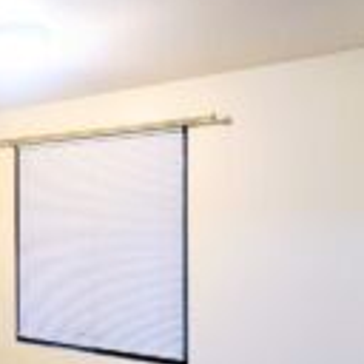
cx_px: -51
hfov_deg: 37.3
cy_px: 229
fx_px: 428
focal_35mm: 36
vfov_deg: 45.6
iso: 116
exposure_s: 1/24
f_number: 2.2
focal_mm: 1.95
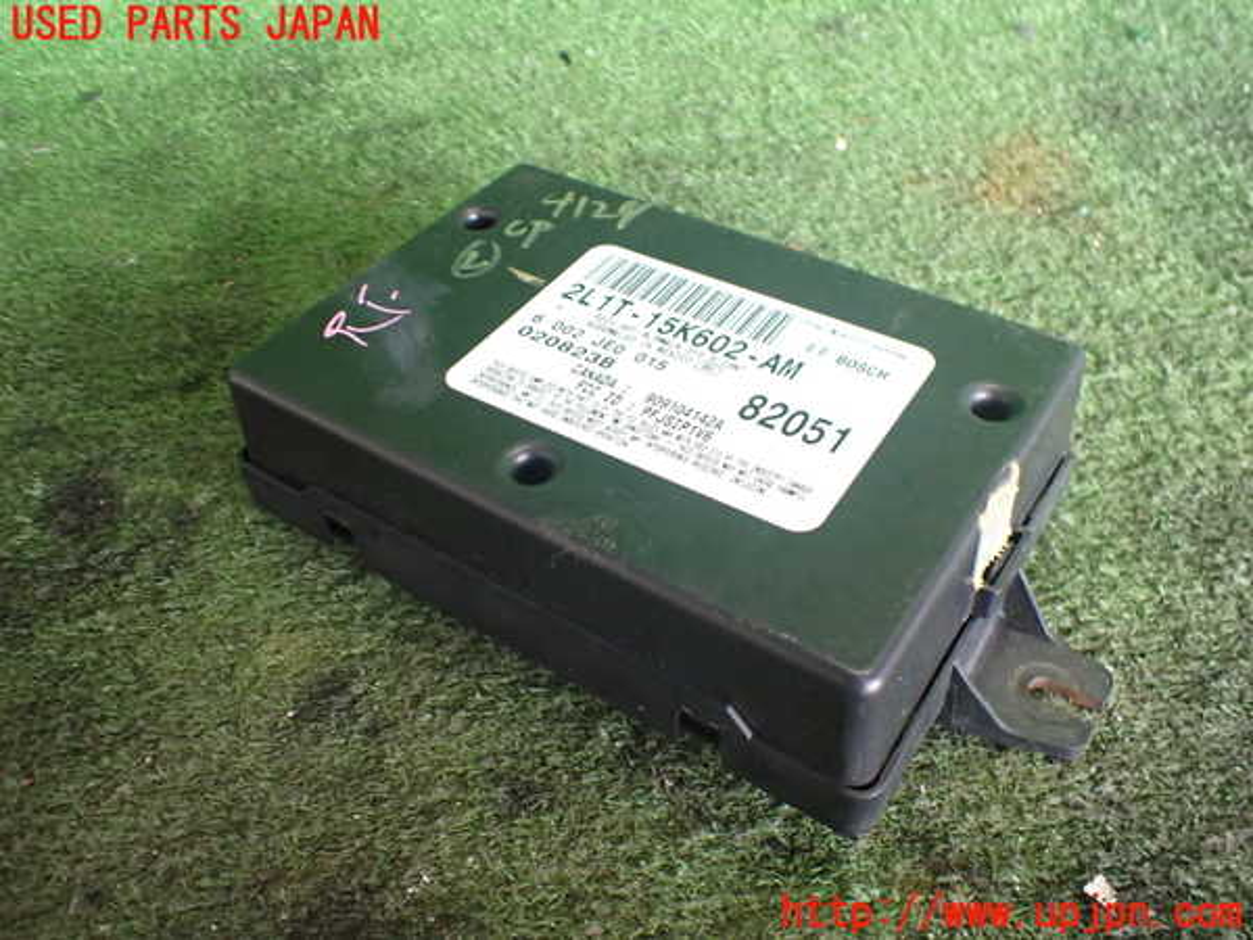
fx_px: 1086
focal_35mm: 30
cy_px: 470
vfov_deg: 46.8
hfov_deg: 60.0
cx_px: 626
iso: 640
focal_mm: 5.4
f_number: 2.3
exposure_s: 1/125
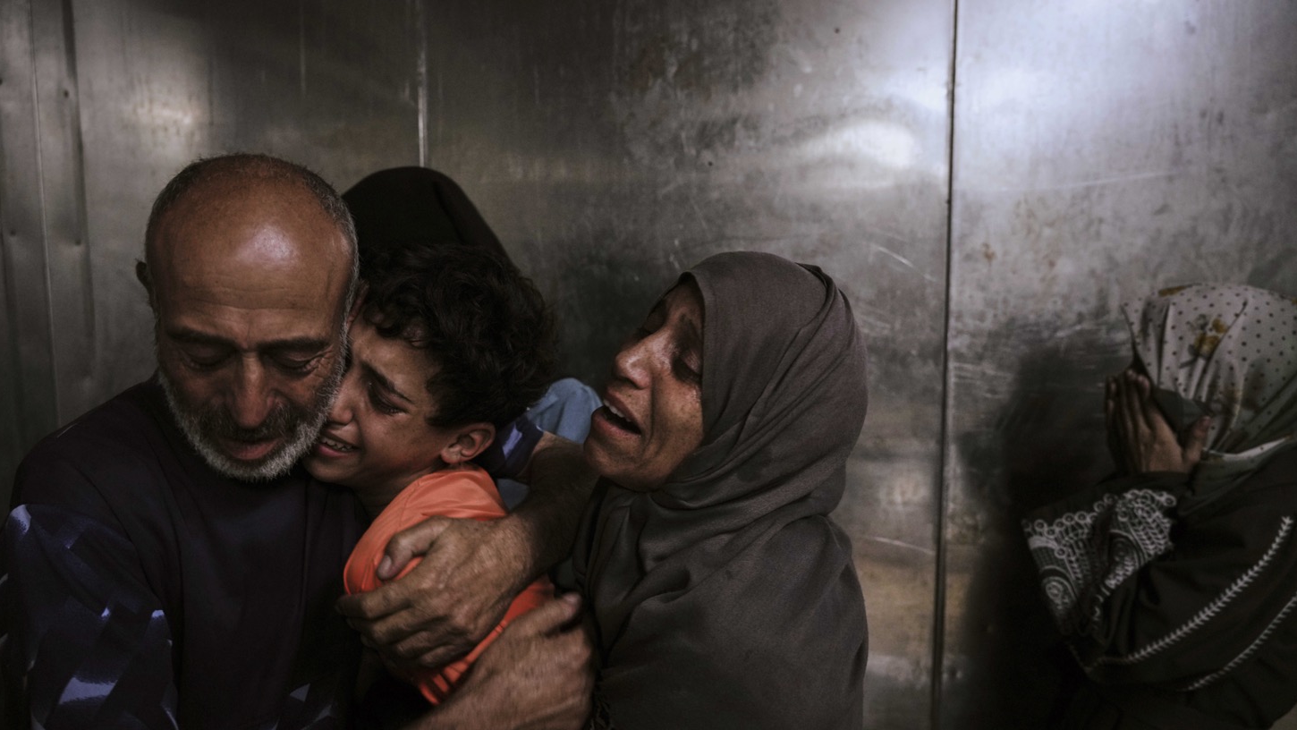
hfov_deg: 71.9
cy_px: 404
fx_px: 894
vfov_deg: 44.3
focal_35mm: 26
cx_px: 632
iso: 2000
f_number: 4
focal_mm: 24
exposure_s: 1/60
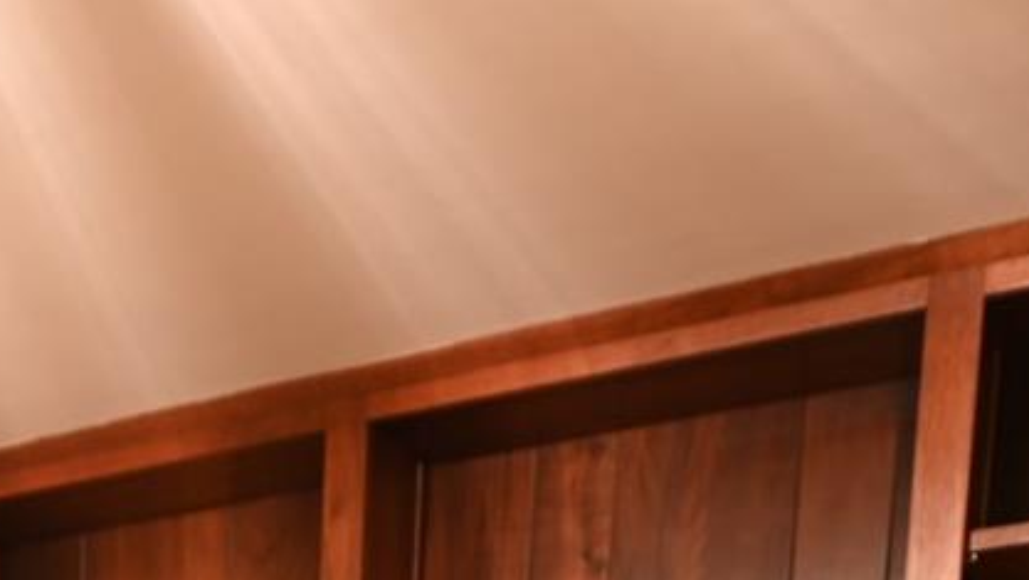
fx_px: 1965
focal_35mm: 72
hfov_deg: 27.1
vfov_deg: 12.6
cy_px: 1444
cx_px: -79
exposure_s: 2
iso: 100
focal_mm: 14
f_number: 4
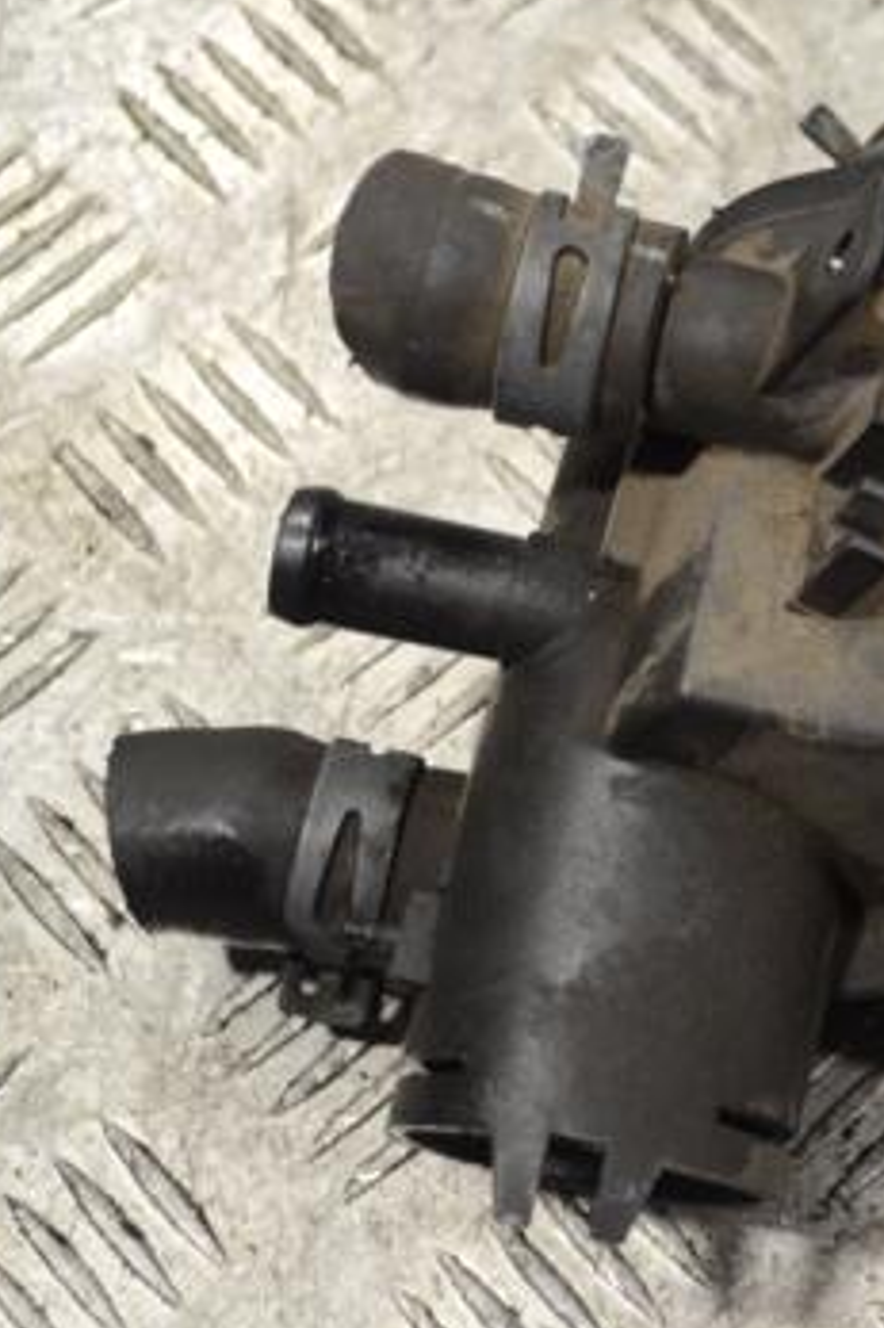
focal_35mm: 91
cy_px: 582
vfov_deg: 22.4
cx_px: 1033
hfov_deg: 14.6
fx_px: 3350
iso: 160
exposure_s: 1/30
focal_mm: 35
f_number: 5
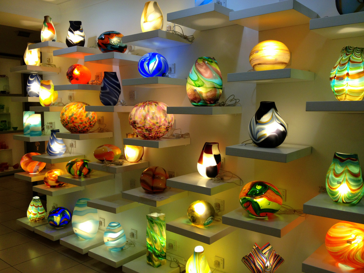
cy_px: 136
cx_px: 182
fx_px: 368
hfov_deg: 52.6
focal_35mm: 35
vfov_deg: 40.7
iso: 80
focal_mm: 4.28
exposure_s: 1/120
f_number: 2.4
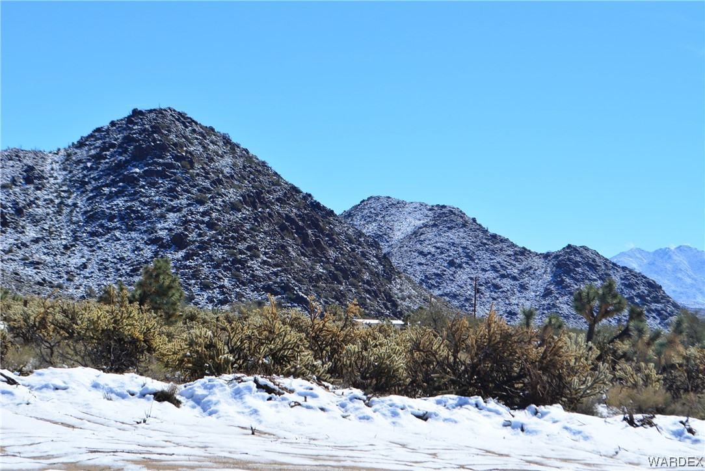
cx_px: 352
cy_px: 236
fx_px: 1616
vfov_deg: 16.6
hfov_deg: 24.6
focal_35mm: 82
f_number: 11
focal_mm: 55
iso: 200
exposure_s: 1/500
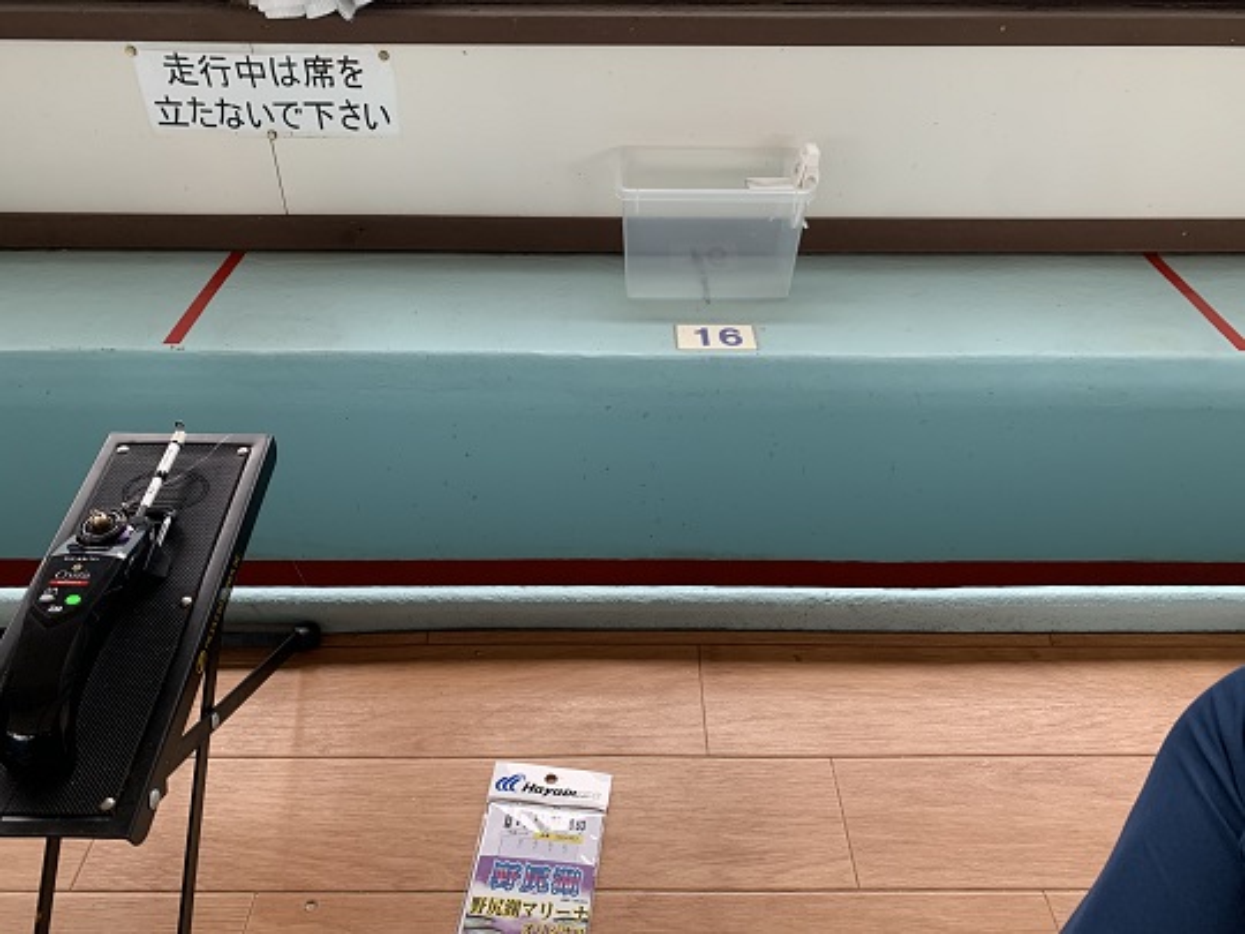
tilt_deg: -39.9
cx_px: 622
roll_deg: -1.1
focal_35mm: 26
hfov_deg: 67.3
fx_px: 935
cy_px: 467
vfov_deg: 53.1
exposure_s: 1/60
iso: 160
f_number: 1.8
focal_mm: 4.25
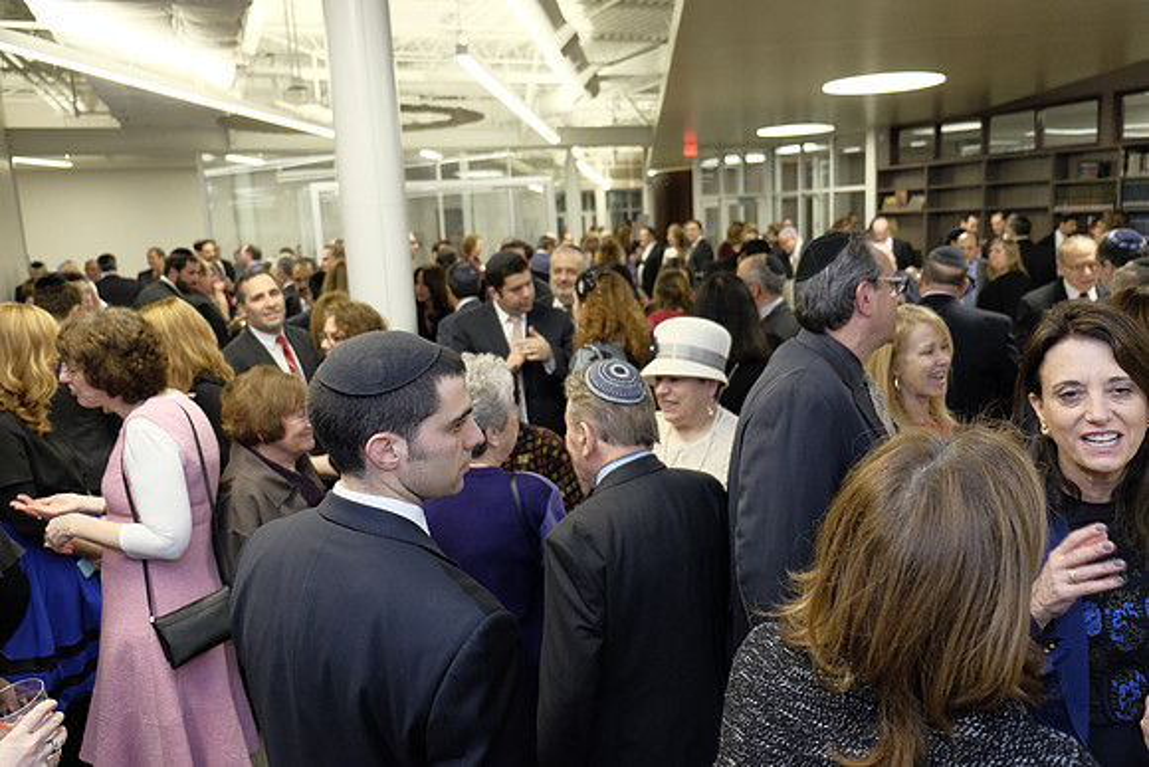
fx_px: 862
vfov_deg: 48.0
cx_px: 574
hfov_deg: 67.4
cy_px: 384
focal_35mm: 27
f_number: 2.8
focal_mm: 18
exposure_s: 1/180
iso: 1600
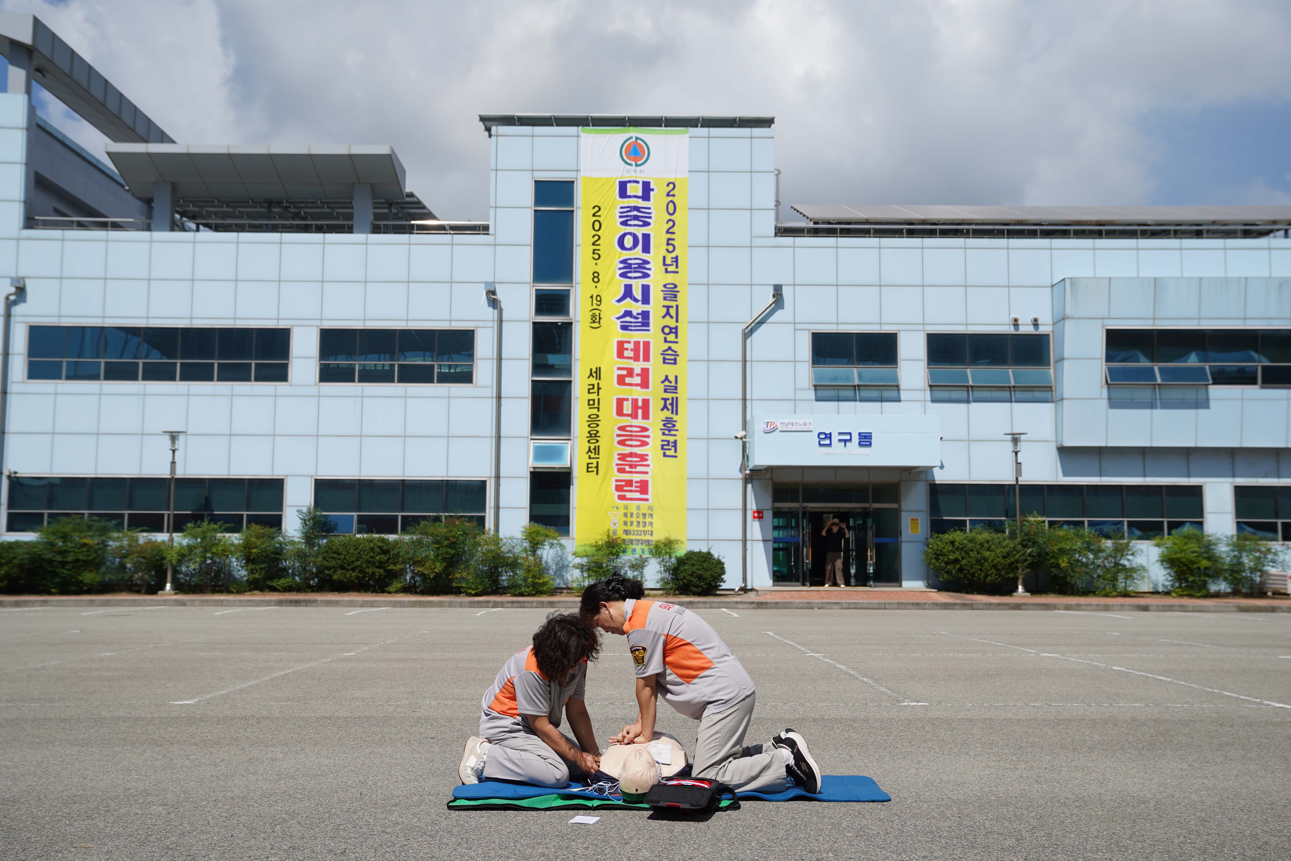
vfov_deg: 36.9
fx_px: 1291
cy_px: 430
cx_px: 646
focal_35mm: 36
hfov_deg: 53.1
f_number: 4
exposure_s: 1/2000
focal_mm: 36
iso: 125
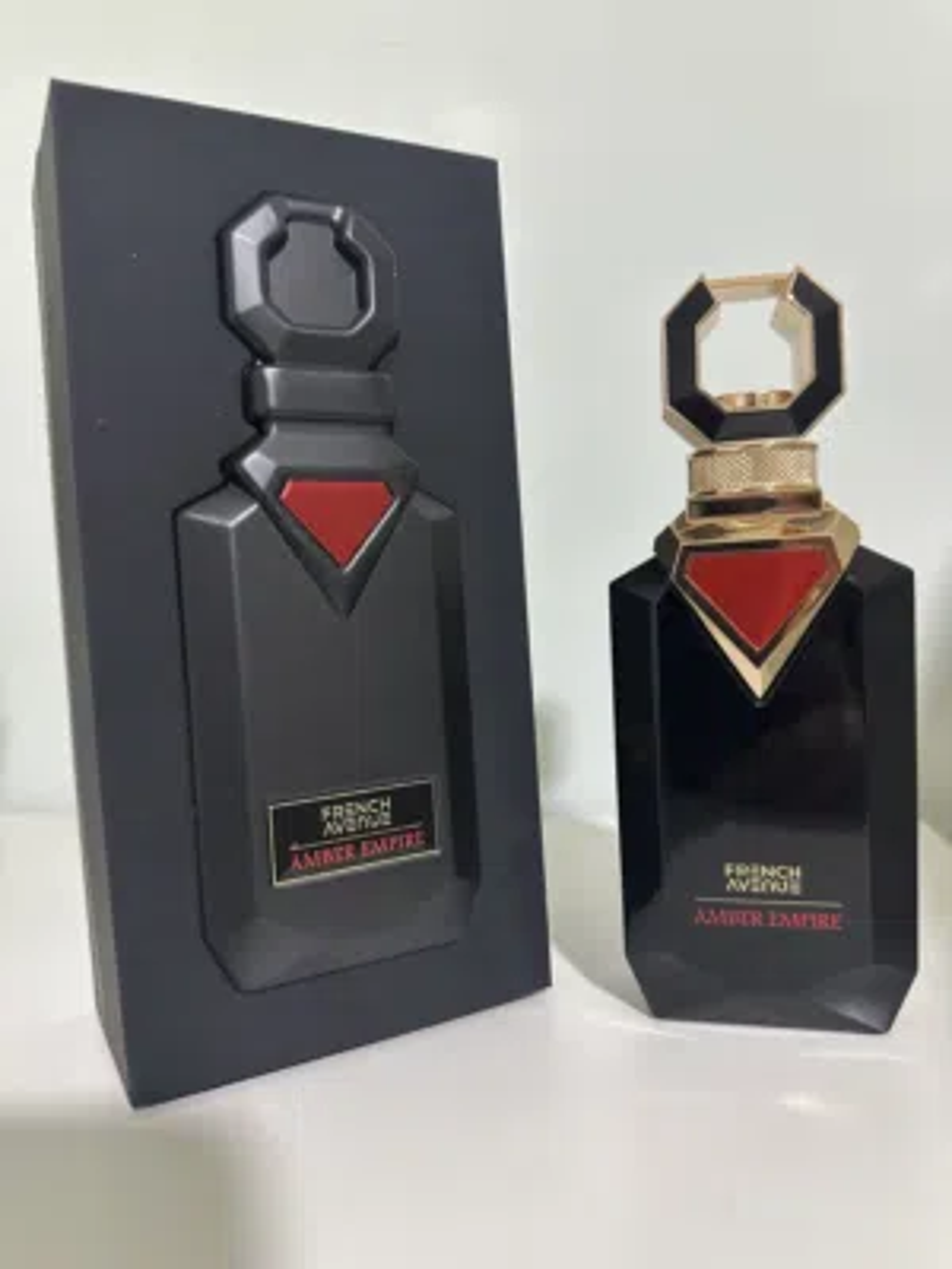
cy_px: 634
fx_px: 880
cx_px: 476
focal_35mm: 24
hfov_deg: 56.8
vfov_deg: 71.6
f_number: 1.78
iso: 500
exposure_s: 1/50
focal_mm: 6.86
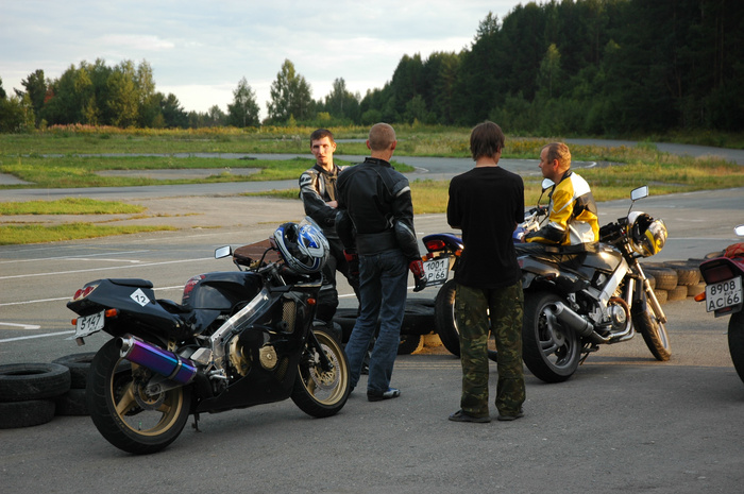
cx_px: 372
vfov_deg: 18.1
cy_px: 247
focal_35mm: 75
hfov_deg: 27.0
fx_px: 1548
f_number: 4.5
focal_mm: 50
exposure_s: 1/60
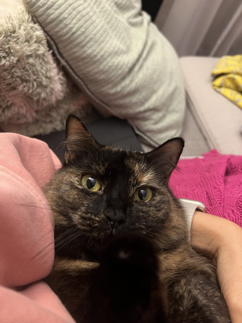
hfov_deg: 53.1
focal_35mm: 26
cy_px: 162
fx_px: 242
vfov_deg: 67.3
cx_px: 121
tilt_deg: -52.1
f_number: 1.5
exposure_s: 1/33
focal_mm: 5.7
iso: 500
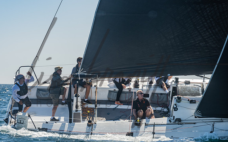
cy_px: 64
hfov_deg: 12.4
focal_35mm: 169
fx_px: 1050
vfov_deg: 7.8
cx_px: 86
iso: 160
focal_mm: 130
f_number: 6.3
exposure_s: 1/250
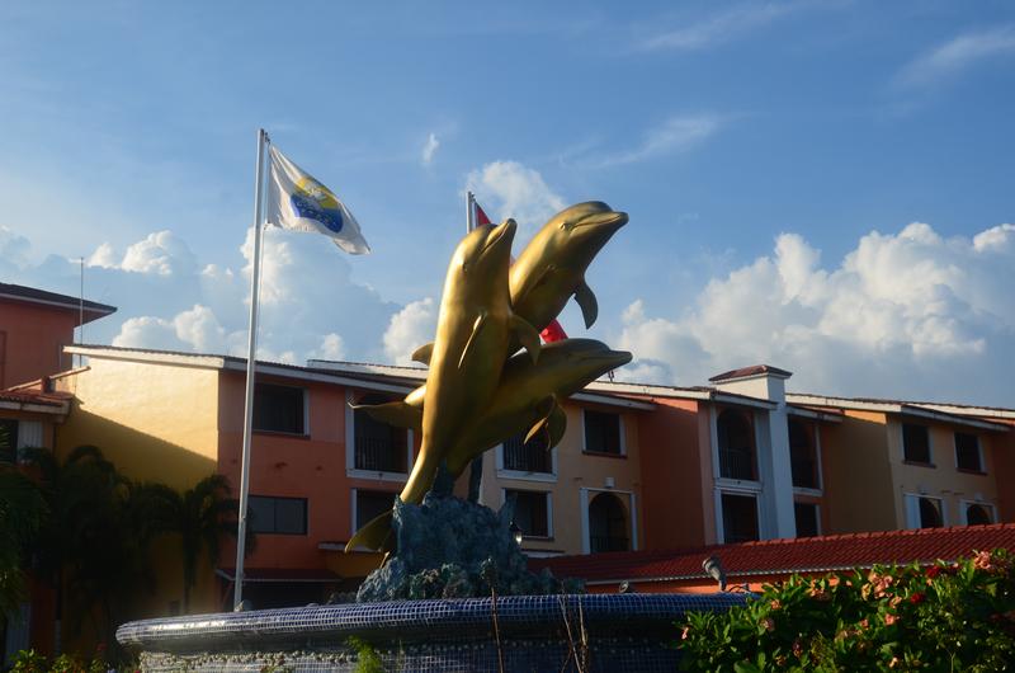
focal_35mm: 51
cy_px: 336
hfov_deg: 39.0
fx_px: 1435
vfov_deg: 26.4
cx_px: 508
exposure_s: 1/160
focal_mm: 34
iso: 250
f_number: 10
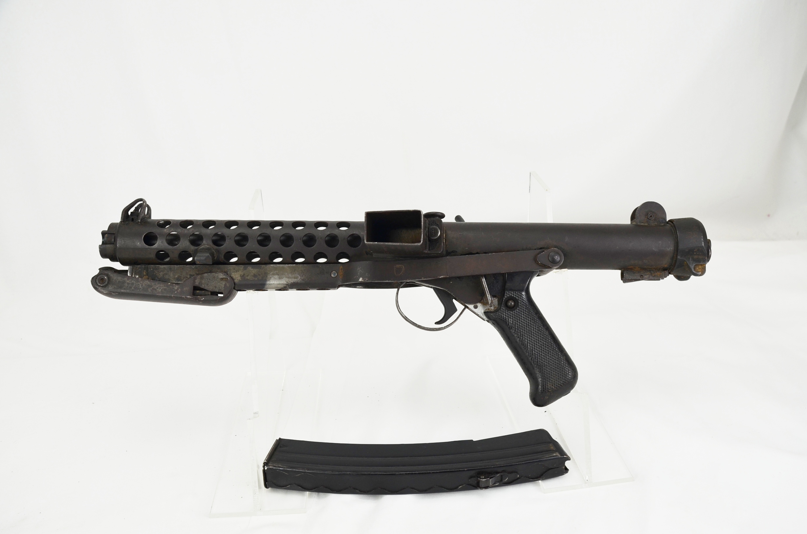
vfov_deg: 36.7
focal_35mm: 36
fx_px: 805
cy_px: 267
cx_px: 404
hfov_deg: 53.2
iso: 220
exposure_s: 1/125
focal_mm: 24
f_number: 5.6
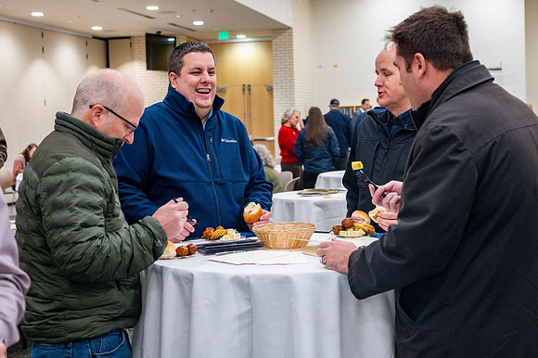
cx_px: 292
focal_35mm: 58
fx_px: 867
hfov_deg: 34.4
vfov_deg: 23.3
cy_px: 162
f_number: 4
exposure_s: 1/200
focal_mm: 47
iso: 1250
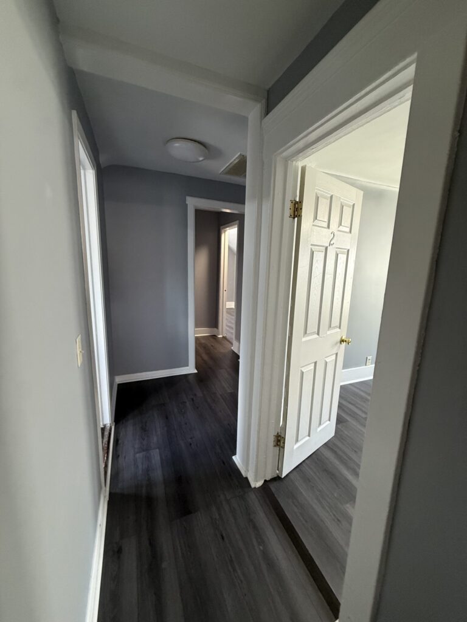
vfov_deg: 102.1
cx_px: 234
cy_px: 311
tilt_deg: -10.2
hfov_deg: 85.7
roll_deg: -1.7
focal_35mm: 14
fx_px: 252
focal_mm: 2.22
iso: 250
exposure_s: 1/60
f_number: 2.2
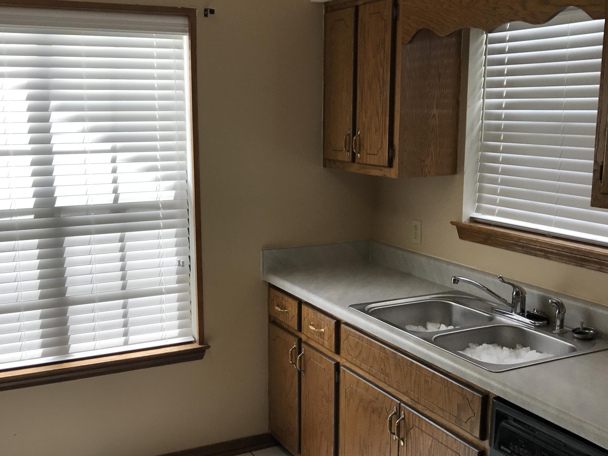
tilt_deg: -10.7
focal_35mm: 41
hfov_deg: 45.7
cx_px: 277
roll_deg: +0.6
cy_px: 257
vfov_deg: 35.1
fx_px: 720
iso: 20
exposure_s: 1/173
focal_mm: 3.99
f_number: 1.8
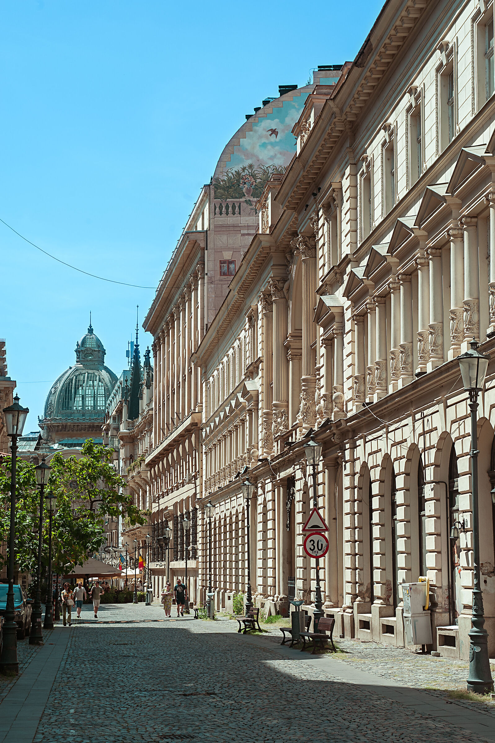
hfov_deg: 19.4
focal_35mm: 70
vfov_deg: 28.9
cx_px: 248
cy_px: 372
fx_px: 1446
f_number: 9
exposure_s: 1/400
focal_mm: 70
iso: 200
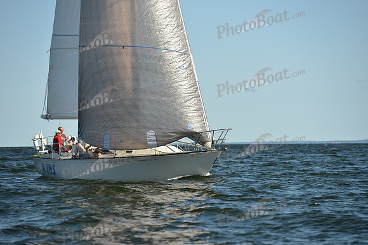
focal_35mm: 150
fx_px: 1534
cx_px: 184
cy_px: 122
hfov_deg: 13.7
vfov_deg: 9.2
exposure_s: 1/1250
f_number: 5
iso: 320
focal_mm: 150
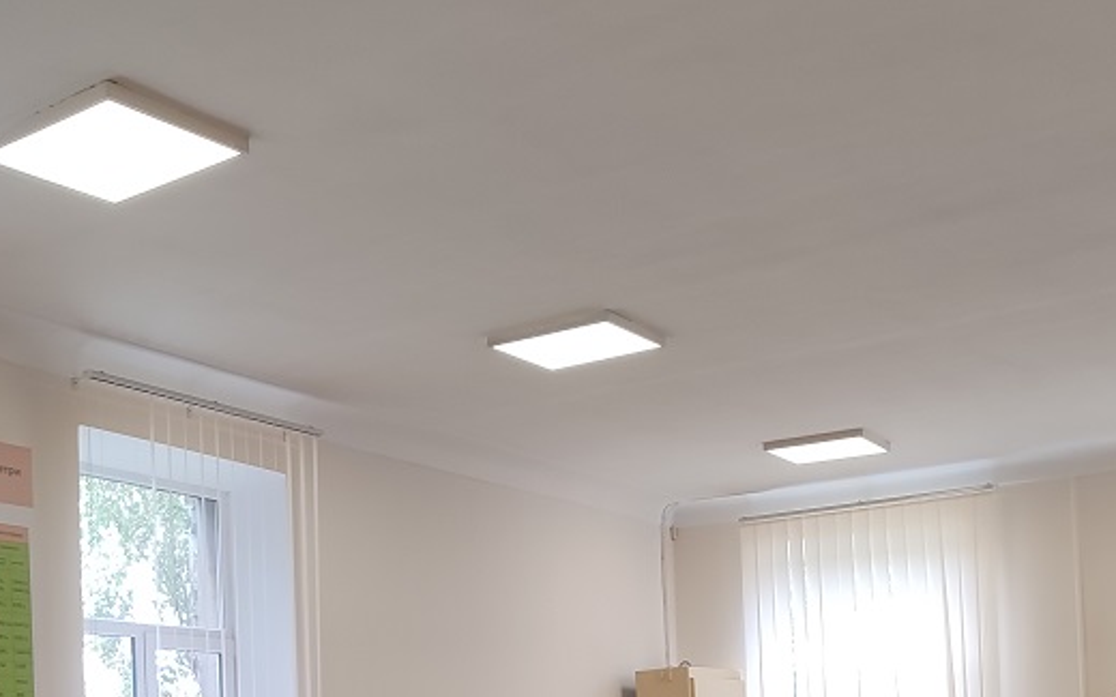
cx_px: 258
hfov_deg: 38.4
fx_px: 1551
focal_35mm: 51
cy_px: 729
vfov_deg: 24.0
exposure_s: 1/33
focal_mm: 5.95
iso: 185
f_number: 1.89
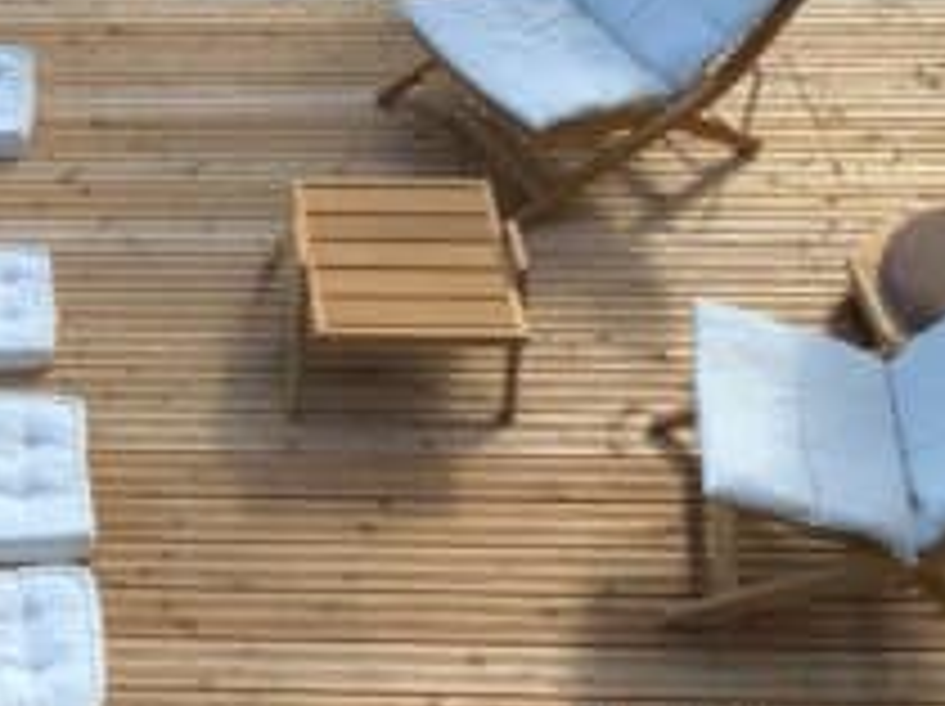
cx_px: -180
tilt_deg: -47.4
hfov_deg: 21.9
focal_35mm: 83
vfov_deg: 17.7
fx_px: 2263
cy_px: 454
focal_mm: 3
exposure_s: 1/1221
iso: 16
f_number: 1.8
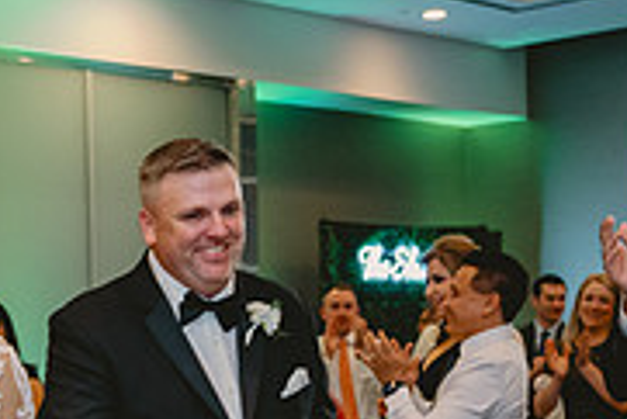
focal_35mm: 101
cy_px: 538
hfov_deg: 19.7
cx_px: 35
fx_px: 1760
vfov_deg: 13.1
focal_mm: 29
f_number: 2.8
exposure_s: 1/160
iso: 1600
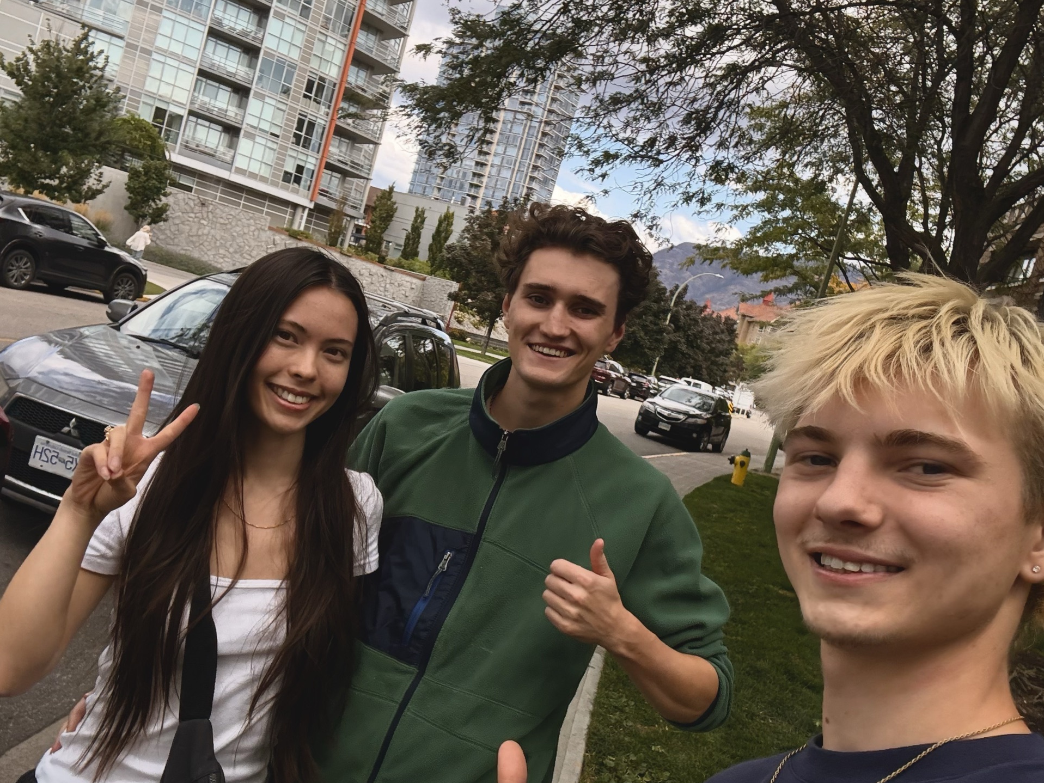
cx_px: 509
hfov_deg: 71.6
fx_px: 724
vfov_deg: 56.8
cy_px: 400
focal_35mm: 24
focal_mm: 2.69
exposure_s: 1/419
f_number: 1.9
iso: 32
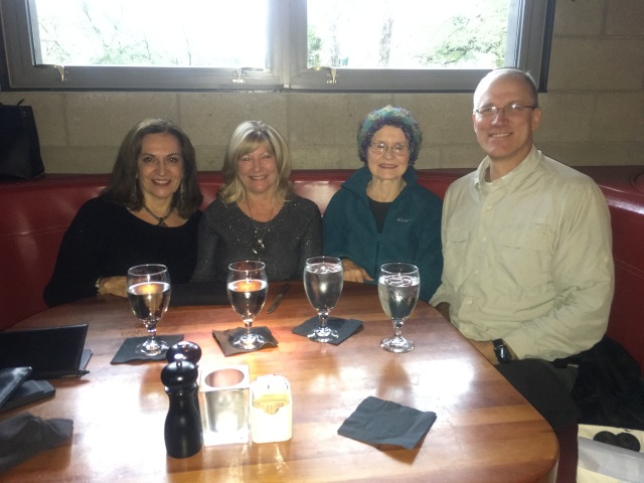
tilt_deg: -15.6
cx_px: 322
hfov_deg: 61.7
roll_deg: +0.5
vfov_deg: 48.2
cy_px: 242
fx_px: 540
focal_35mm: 29
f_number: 2.2
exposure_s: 1/16
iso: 320
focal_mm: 4.15
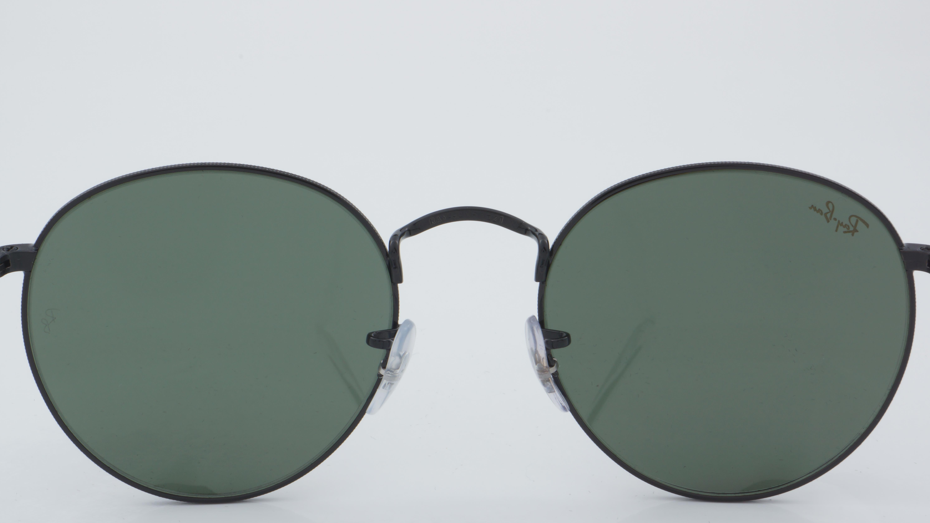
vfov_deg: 15.3
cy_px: 295
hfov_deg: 26.9
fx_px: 1948
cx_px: 467
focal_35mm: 79
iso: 100
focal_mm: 50
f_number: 32
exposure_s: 1/4
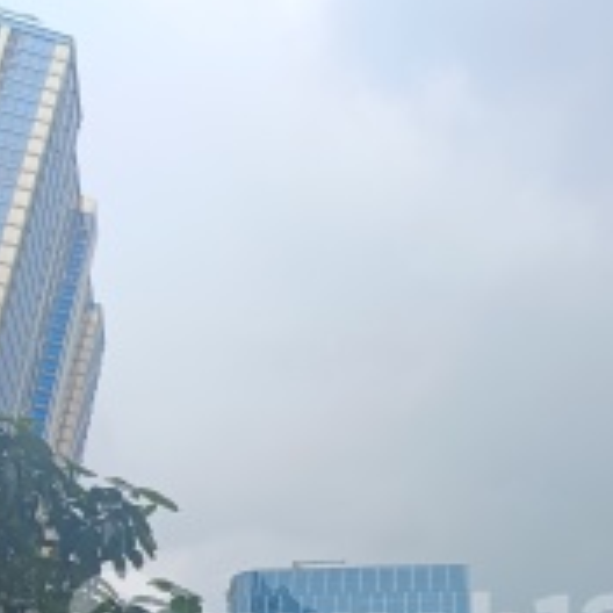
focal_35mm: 37
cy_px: 634
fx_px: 741
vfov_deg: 38.9
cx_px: 388
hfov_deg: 44.5
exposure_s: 1/257
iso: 50
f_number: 2.2
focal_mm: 1.66
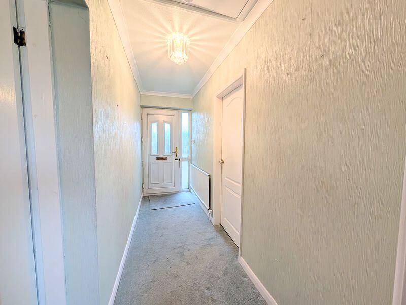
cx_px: 203
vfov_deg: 94.6
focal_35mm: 12
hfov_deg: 110.5
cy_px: 152
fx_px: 141
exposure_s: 1/157
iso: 55
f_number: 1.7
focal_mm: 2.02
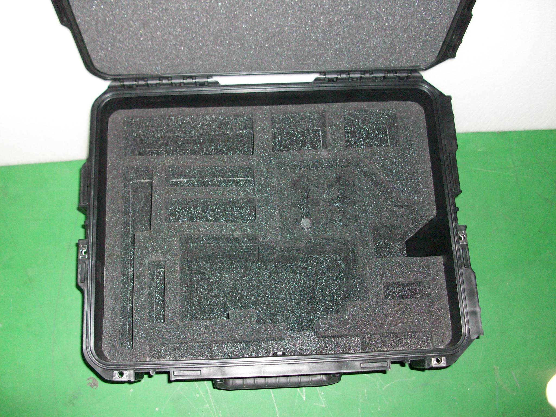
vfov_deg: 41.8
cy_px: 208
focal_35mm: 34
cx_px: 278
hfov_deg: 54.0
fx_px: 546
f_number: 2.8
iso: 160
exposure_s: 1/60
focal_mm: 5.7
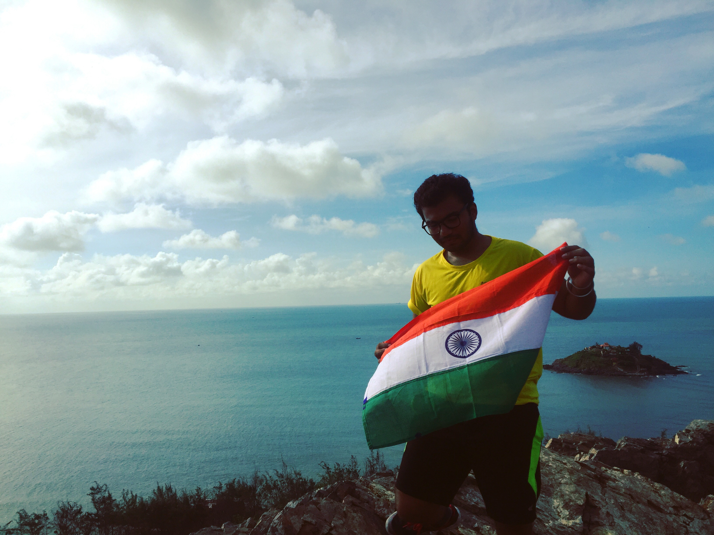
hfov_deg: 61.7
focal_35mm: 29
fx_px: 598
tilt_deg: +5.5
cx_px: 357
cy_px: 268
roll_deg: +0.4
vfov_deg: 48.2
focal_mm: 4.15
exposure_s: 1/5650
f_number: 2.2
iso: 32
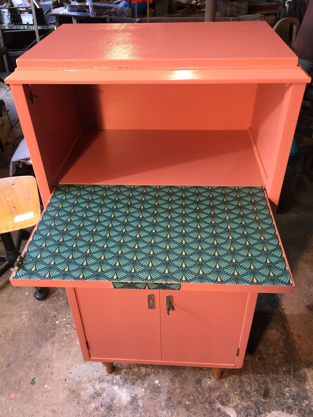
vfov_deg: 61.7
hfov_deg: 48.2
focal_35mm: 29
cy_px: 208
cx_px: 156
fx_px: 350
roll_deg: -1.3
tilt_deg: -35.8
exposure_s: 1/17
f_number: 2.2
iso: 40
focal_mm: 4.15
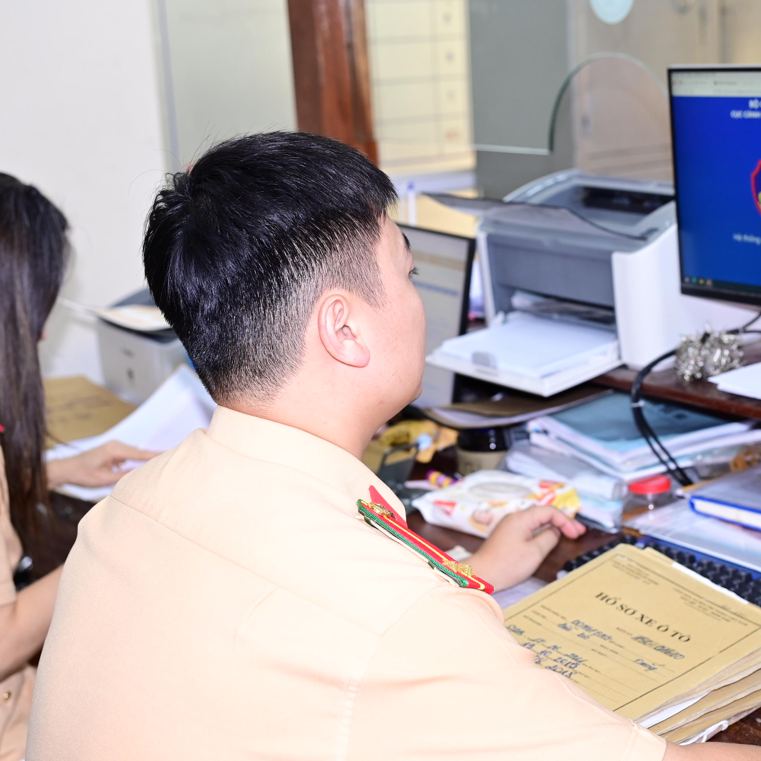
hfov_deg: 29.9
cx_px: 481
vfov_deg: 30.0
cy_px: 376
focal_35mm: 57
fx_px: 1418
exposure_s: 1/125
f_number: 4
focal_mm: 44
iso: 1250
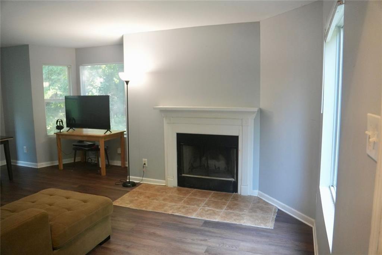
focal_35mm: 26
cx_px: 191
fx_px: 270
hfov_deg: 70.5
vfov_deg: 50.4
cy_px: 128
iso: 1600
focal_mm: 17
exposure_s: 1/160
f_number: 2.8
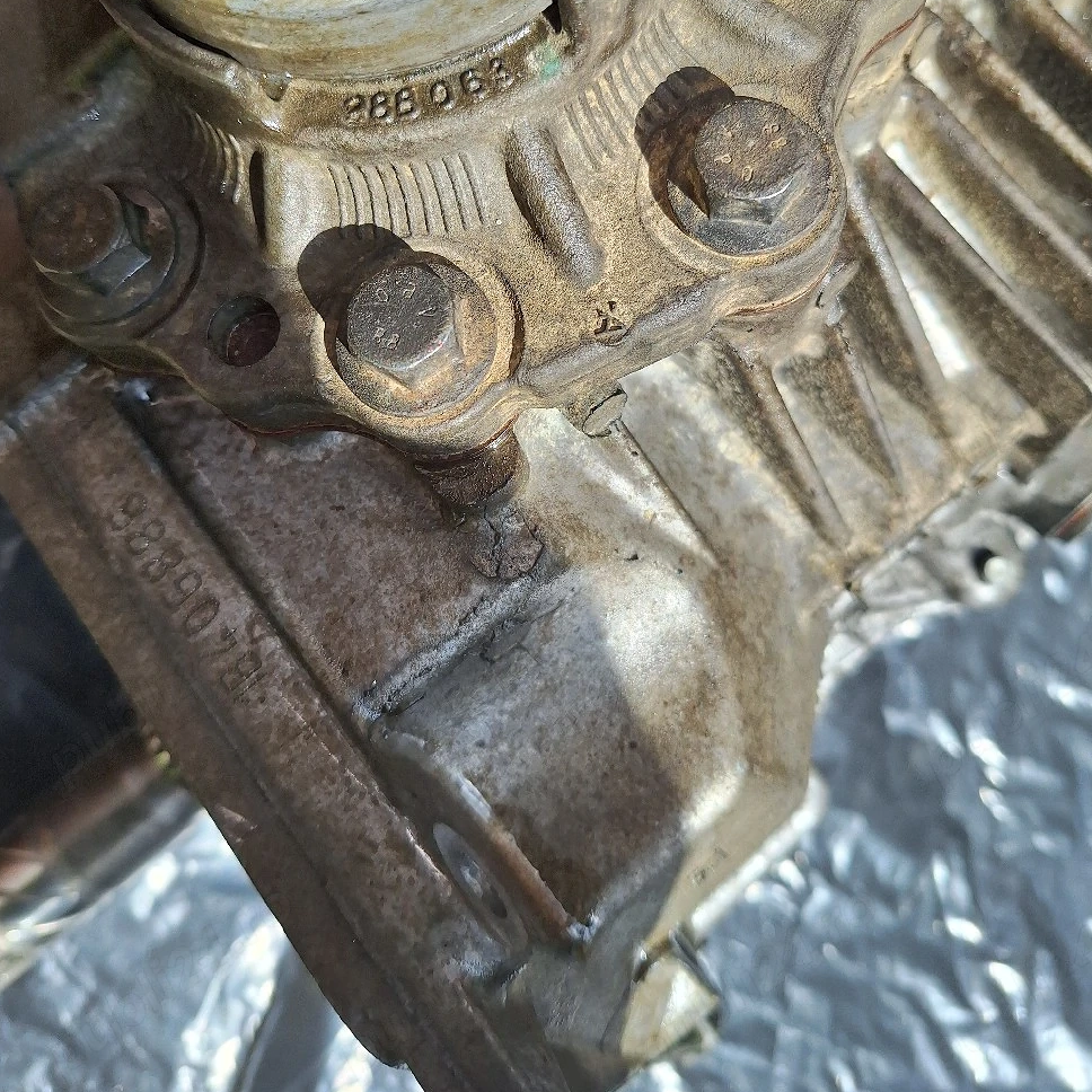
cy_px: 439
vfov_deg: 56.9
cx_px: 537
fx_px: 999
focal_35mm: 28
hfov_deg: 57.3
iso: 40
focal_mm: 5.54
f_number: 1.8
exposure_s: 1/1429
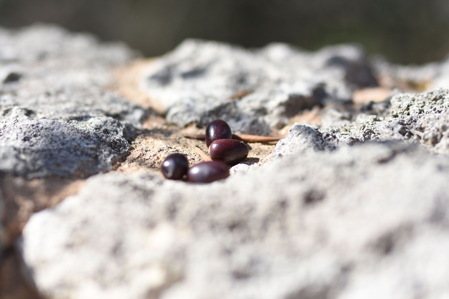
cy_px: 150
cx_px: 224
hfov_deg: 16.1
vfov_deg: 10.8
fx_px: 1590
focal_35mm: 128
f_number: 1.7
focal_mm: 85
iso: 250
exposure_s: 1/8000
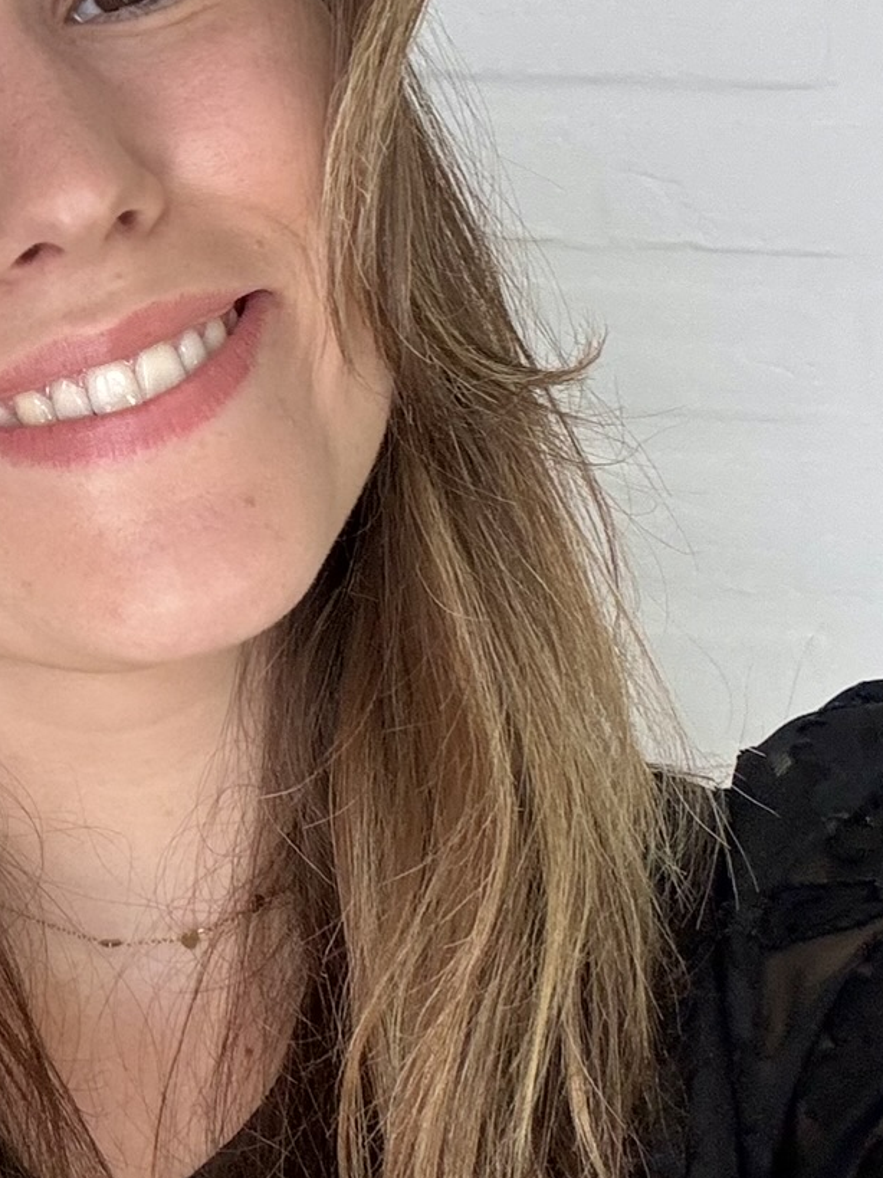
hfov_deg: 18.8
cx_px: -108
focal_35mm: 75
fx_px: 2552
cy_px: 335
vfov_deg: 25.8
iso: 125
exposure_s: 1/60
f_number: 1.9
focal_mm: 2.69
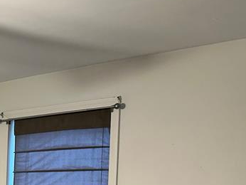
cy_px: 218
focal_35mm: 71
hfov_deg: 23.0
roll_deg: -0.2
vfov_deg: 19.6
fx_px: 505
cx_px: -108
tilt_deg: -4.7
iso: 160
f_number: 1.78
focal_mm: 6.86
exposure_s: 1/120
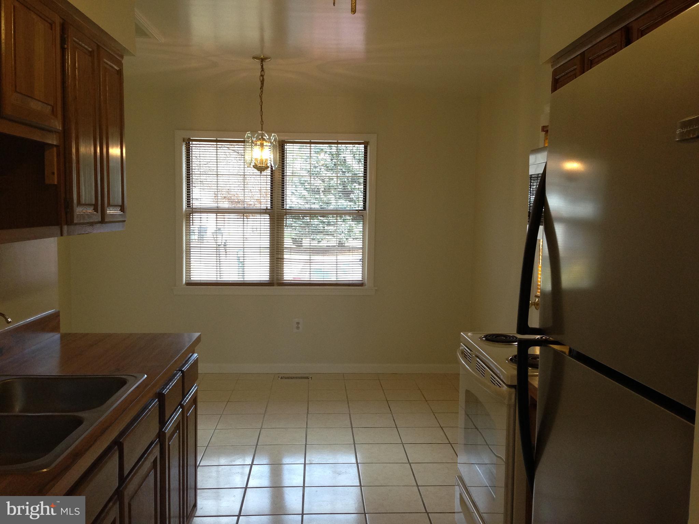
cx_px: 350
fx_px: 666
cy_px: 262
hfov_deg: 55.4
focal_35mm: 33
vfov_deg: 42.9
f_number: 2.4
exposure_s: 1/120
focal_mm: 4.12
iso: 160
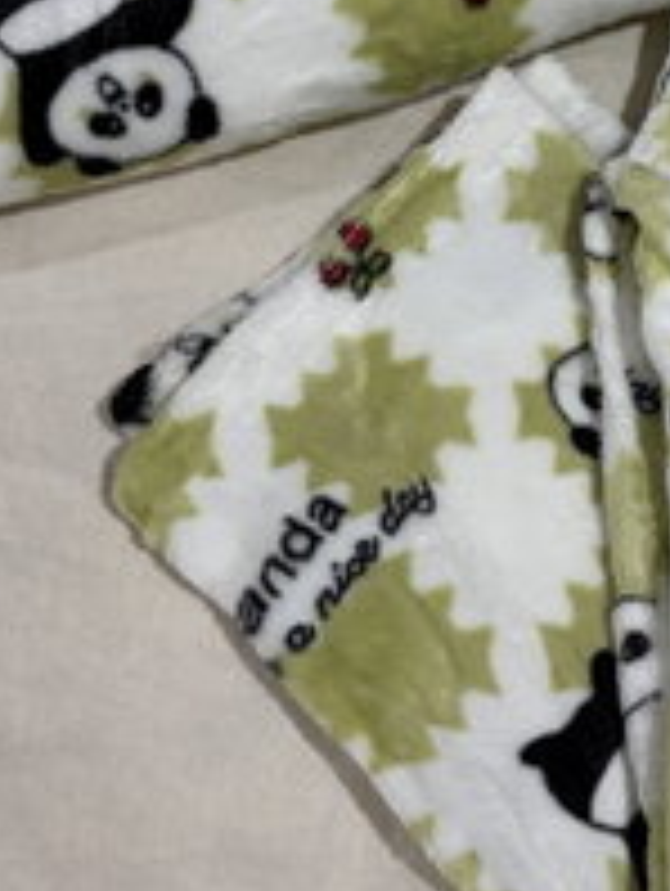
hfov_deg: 20.7
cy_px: 227
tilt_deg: -62.2
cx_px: 585
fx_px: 1803
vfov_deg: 27.4
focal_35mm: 70
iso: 125
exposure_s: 1/100
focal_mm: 5.96
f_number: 1.6
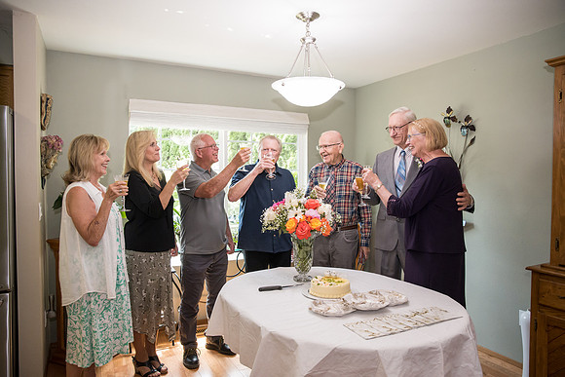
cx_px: 282
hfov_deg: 73.7
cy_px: 188
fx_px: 377
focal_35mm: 24
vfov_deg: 53.2
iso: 2500
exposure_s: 1/320
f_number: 4
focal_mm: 24
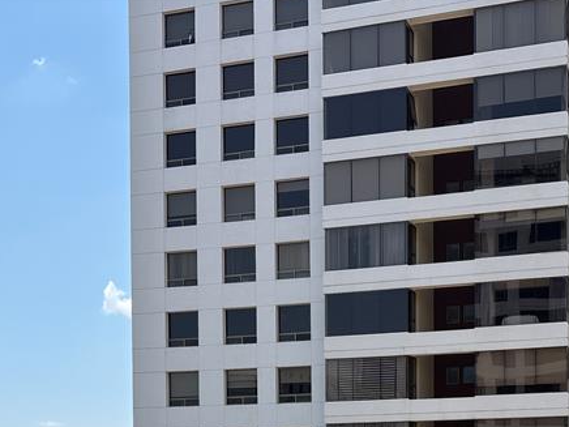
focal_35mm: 61
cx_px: 352
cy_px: 494
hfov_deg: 31.6
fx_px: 1003
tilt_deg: -0.5
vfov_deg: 22.4
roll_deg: +0.1
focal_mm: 5.96
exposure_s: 1/3650
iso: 50
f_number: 1.6
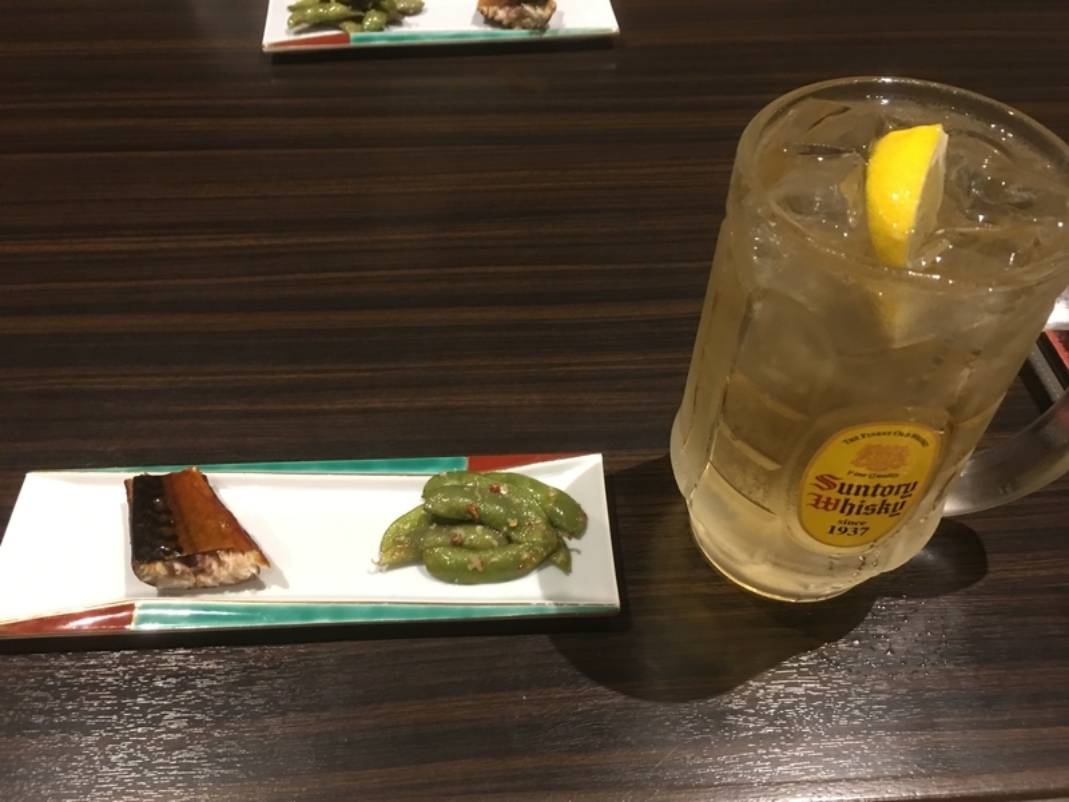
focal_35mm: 29
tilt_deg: -49.7
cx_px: 534
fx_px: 896
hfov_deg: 61.7
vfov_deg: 48.2
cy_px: 401
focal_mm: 4.15
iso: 100
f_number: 2.2
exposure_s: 1/10
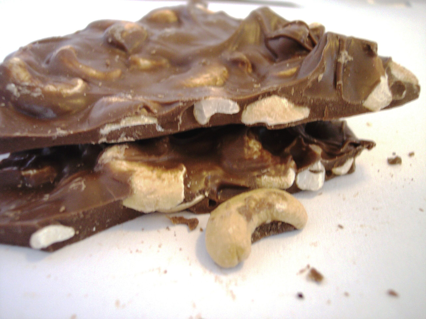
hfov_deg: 49.0
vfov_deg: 37.7
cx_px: 213
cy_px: 160
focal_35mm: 38
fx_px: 467
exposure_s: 1/20
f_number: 2.8
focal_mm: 8
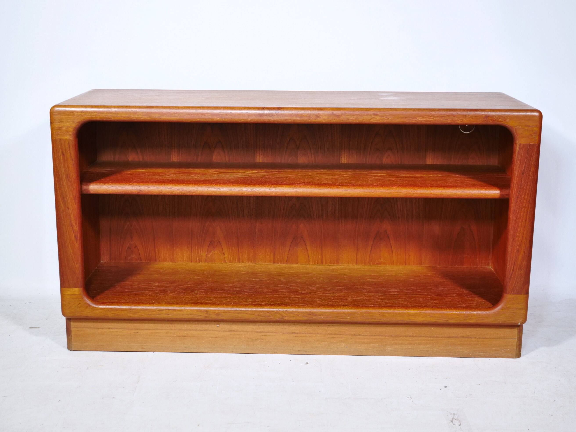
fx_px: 865
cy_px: 216
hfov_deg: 36.8
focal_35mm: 52
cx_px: 288
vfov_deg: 28.0
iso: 500
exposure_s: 1/60
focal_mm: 26
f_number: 3.5
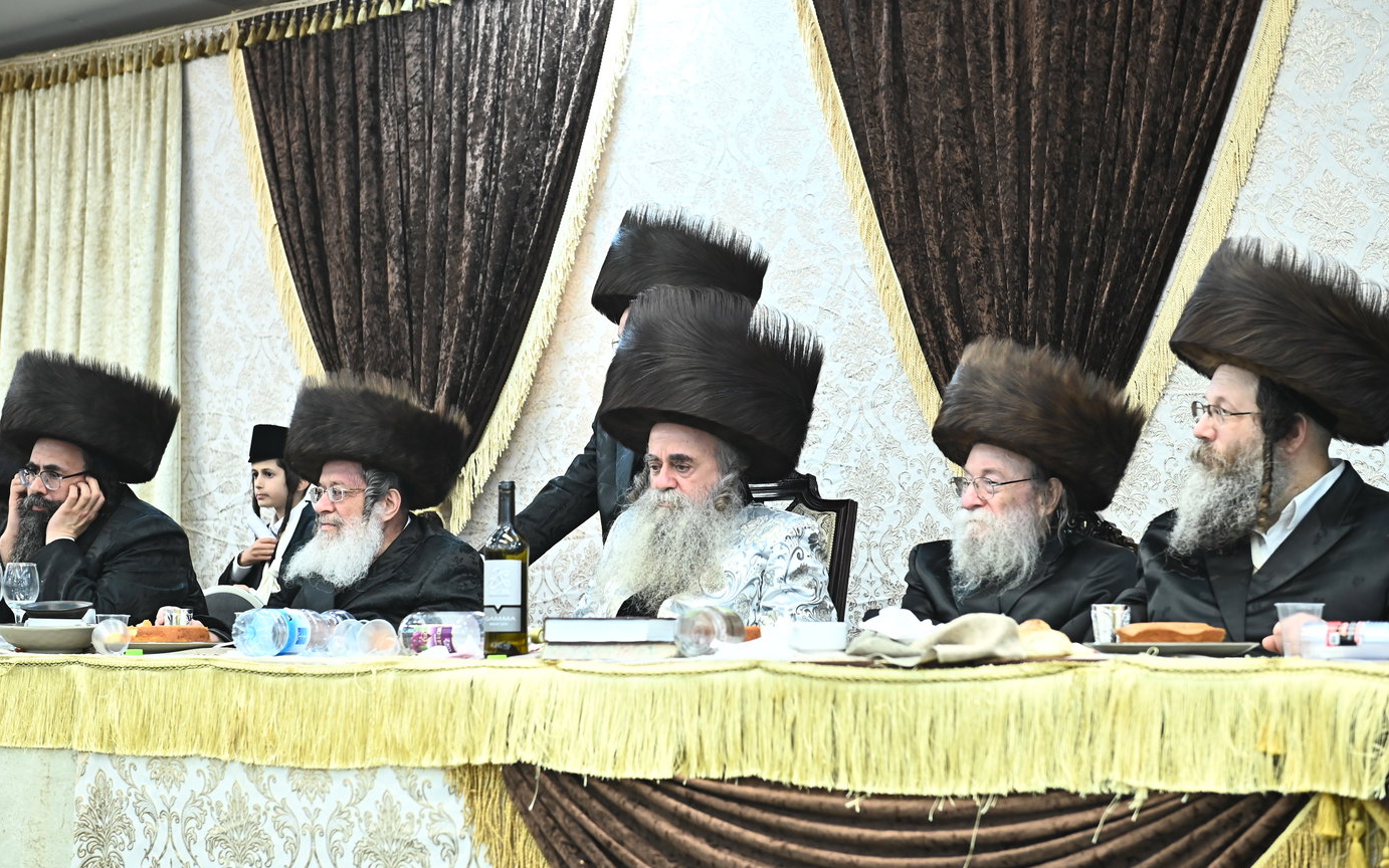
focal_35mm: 64
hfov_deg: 32.0
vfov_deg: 20.3
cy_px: 426
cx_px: 703
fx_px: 2423
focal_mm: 62
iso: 2000
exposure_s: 1/200
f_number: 4
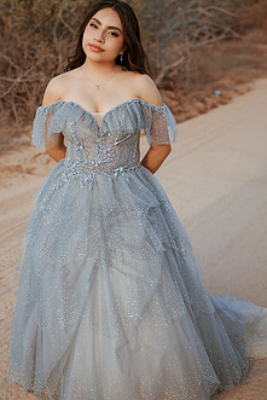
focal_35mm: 68
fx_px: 756
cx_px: 109
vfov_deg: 29.6
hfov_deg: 20.0
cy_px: 187
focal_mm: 50
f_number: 2.8
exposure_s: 1/2500
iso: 200
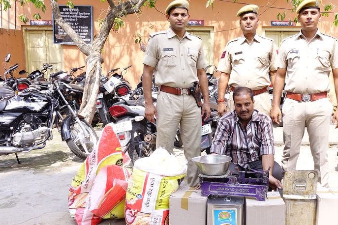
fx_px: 357
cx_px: 218
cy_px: 116
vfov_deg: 35.1
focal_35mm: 38
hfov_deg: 50.0
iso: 100
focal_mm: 10.7
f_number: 5.6
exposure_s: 1/100
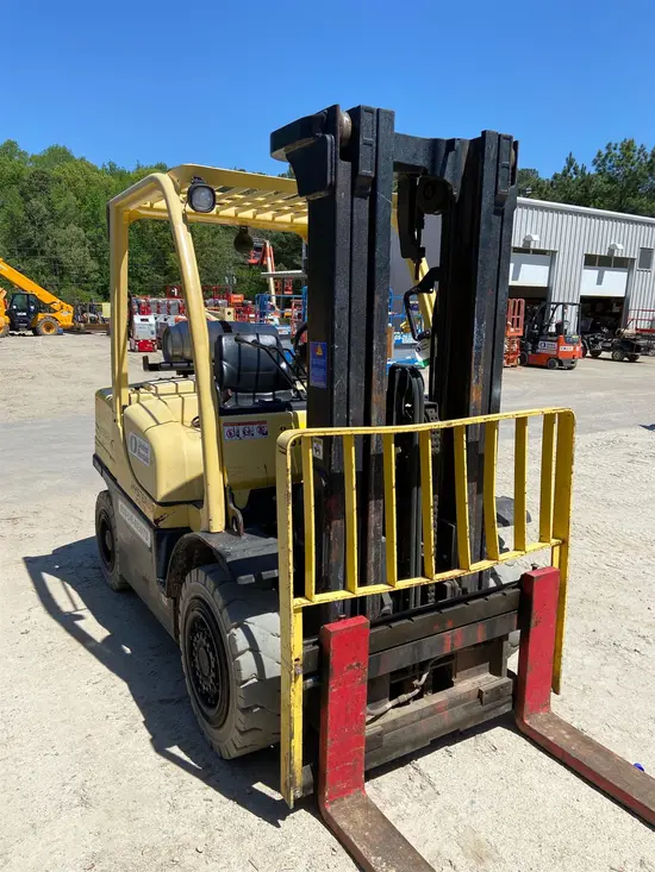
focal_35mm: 26
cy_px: 436
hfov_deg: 53.1
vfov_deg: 67.3
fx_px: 656
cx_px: 328
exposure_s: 1/2755
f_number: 1.8
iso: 32
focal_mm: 4.25
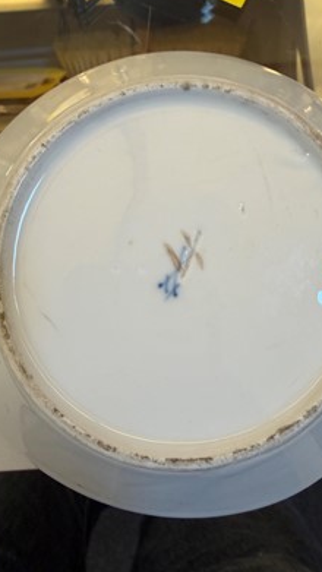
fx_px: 440
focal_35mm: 29
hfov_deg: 40.1
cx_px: 177
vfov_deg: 66.1
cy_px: 282
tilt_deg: -84.0
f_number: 2.2
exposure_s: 1/100
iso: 125
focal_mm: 2.22
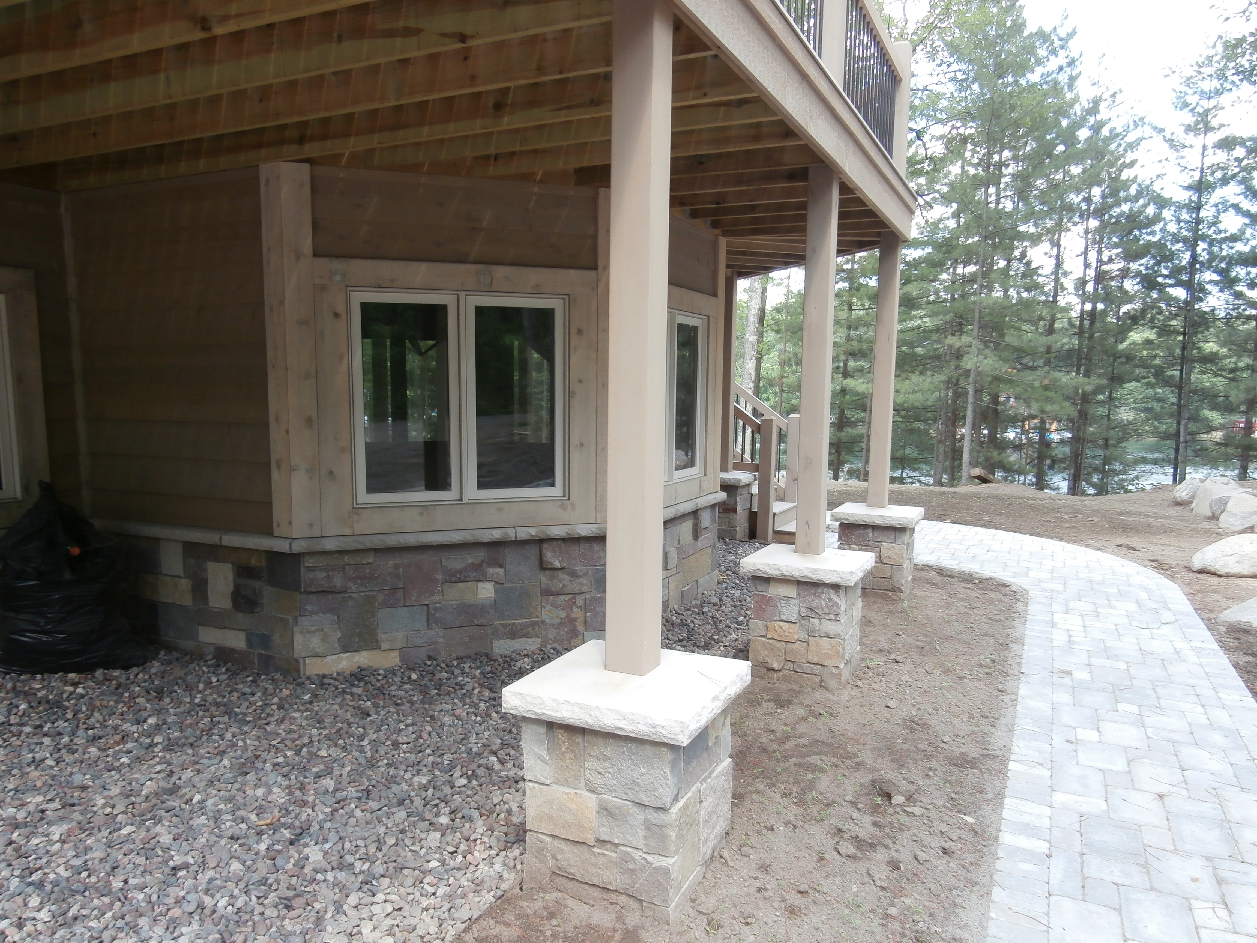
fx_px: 872
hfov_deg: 71.6
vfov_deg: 56.8
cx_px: 628
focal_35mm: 24
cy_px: 472
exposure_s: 1/80
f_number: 3
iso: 100
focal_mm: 4.2
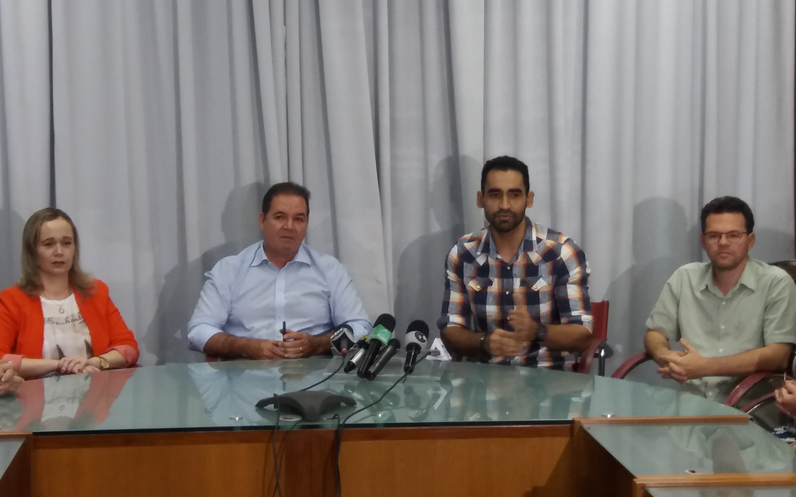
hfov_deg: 62.9
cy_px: 210
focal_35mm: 30
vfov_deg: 41.7
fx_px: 651
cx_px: 401
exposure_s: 1/30
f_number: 1.9
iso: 80
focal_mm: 3.7
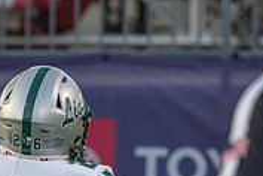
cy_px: 274
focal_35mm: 1474
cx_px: 107
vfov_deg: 0.9
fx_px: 10768
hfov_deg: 1.4
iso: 2500
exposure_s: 1/1000
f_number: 5.6
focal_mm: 342
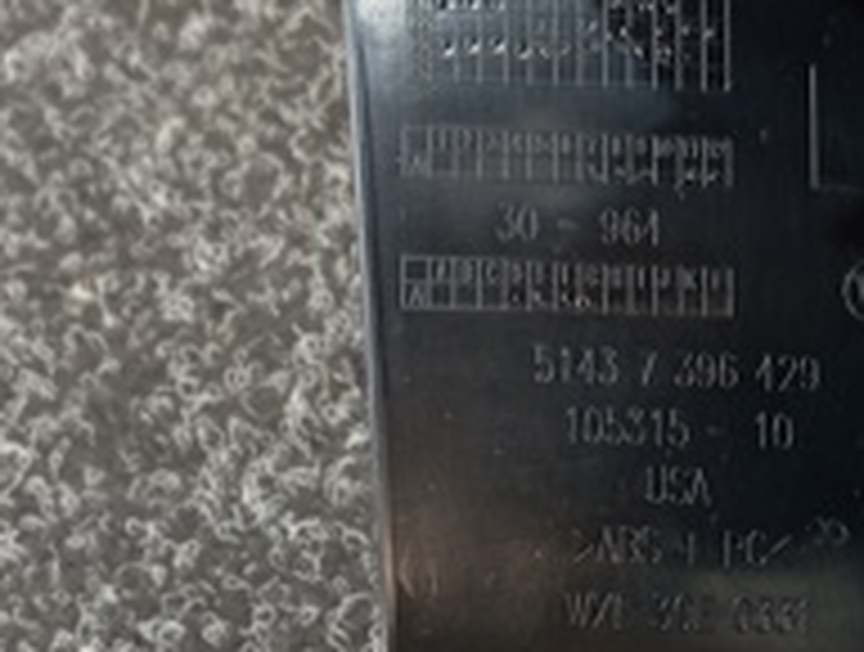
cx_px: 520
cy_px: 418
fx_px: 2327
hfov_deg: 21.0
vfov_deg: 15.9
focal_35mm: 93
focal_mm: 4.22
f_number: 1.8
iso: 260
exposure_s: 1/33.3
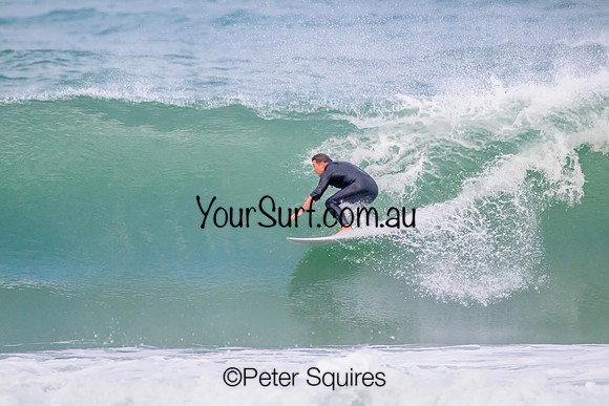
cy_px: 203
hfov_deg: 2.5
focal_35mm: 835
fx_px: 14134
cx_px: 304
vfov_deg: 1.6
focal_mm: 800
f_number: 11
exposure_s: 1/2000
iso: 5000
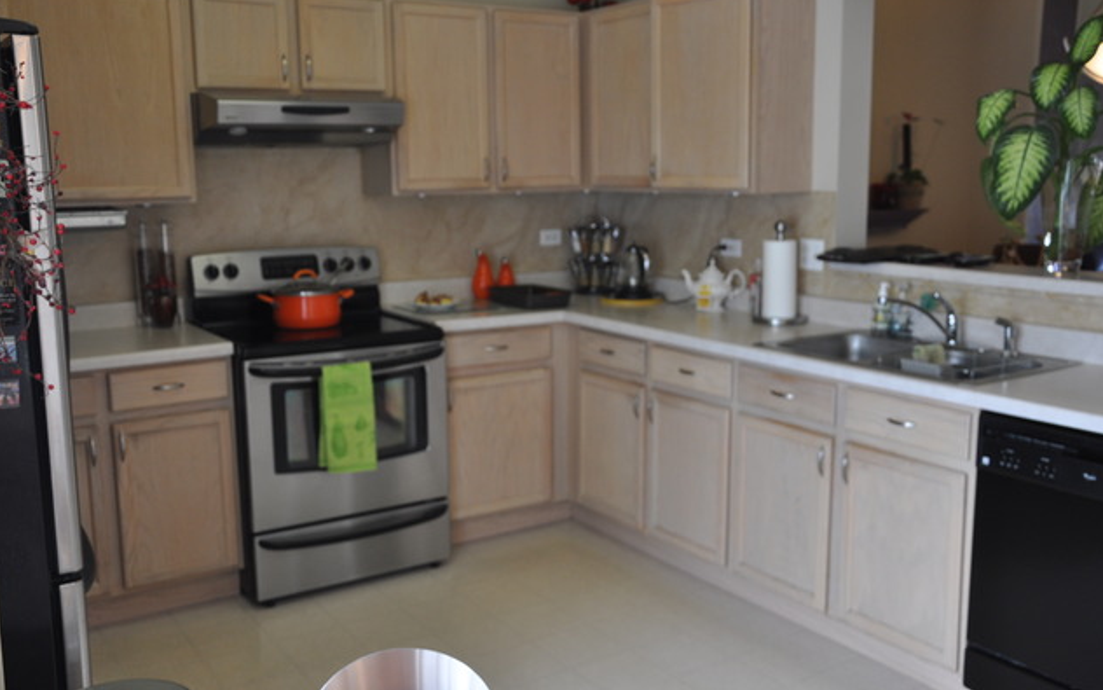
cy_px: 335
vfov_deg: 37.3
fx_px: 1022
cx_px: 552
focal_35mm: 34
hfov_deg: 56.7
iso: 450
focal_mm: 22
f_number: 4
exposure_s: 1/60
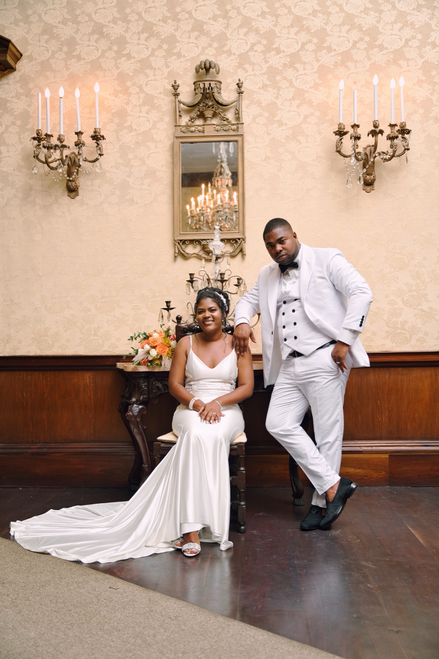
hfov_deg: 36.6
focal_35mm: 36
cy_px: 330
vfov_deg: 52.7
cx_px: 220
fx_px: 664
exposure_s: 1/200
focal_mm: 36.3
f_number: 2.8
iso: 400
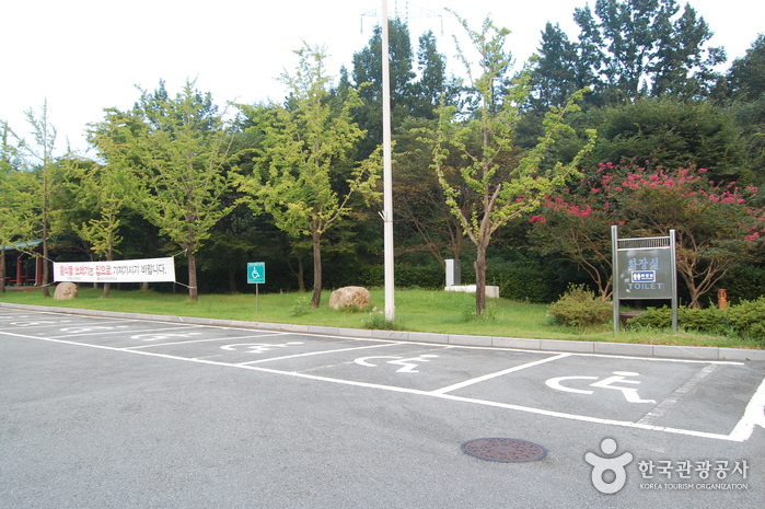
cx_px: 382
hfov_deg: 67.4
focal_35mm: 27
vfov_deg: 47.9
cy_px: 254
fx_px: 573
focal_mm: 18
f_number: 7.1
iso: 720
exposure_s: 1/30
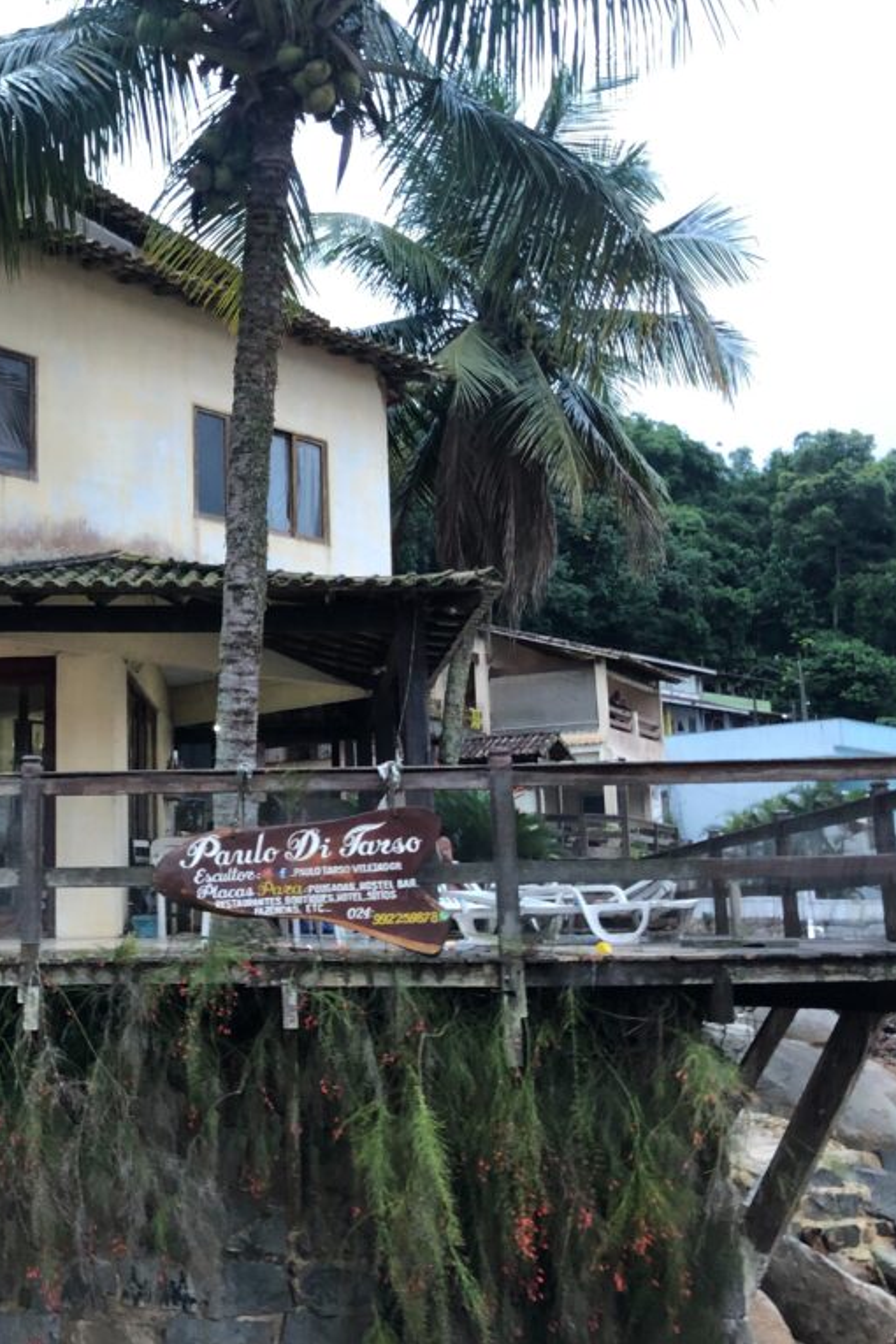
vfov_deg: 49.6
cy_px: 673
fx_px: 1456
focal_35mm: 39
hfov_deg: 33.0
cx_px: 153
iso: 50
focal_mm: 3.99
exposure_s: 1/15
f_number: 1.8
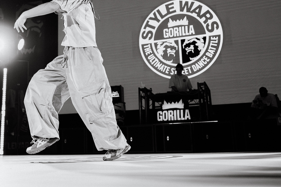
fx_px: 382
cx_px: 103
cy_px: 66
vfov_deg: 27.4
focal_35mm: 49
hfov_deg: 40.0
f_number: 2.8
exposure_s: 1/800
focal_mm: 33
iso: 3200
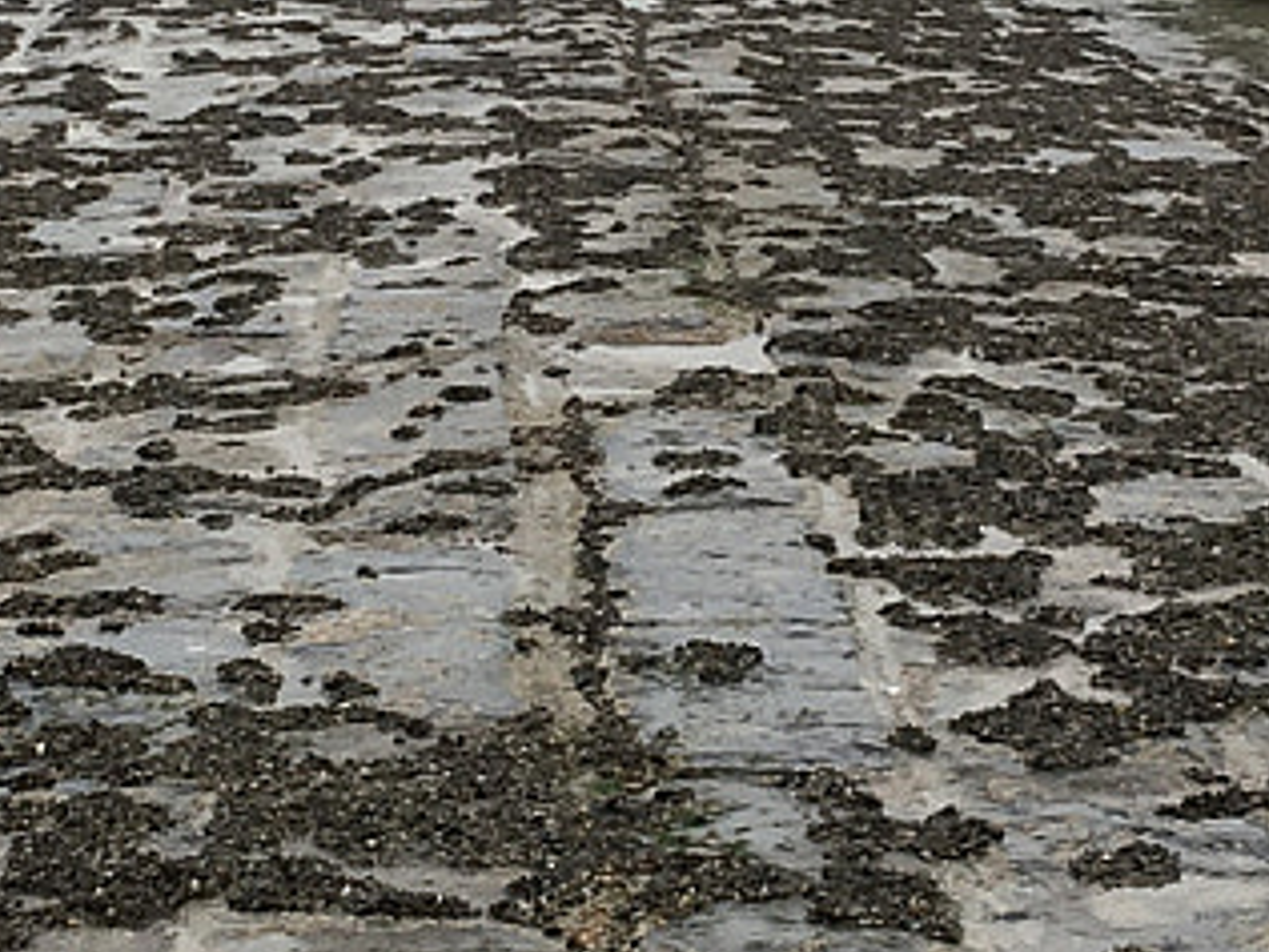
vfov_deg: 10.1
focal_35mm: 147
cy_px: 213
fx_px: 5389
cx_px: 510
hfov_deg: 13.4
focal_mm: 4.15
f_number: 2.2
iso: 25
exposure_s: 1/209
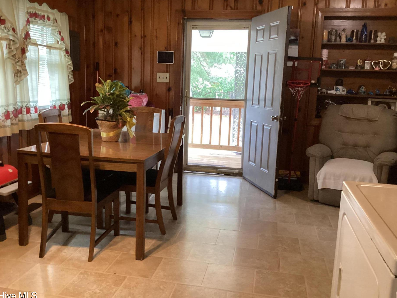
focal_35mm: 34
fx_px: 390
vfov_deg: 41.8
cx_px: 185
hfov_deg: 53.9
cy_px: 147
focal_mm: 3.3
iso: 400
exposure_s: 1/30
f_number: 2.4
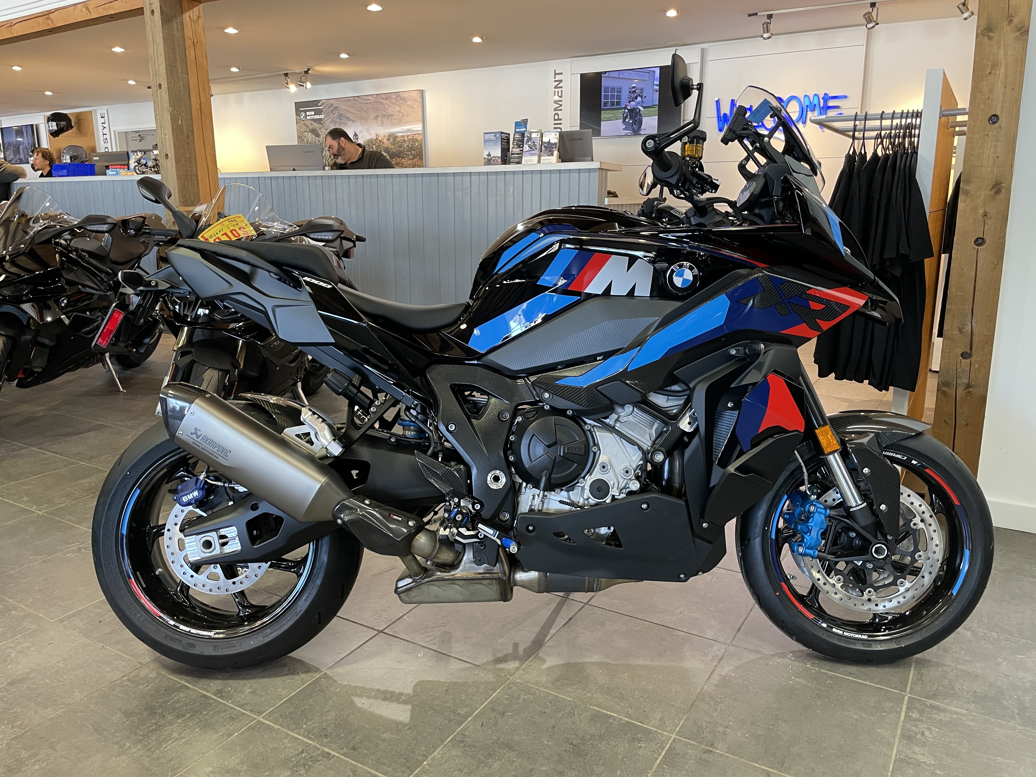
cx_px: 518
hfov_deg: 67.3
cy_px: 388
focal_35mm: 26
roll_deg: +0.5
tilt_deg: -13.2
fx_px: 778
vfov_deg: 53.1
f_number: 1.6
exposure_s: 1/60
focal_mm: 4.2
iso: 200
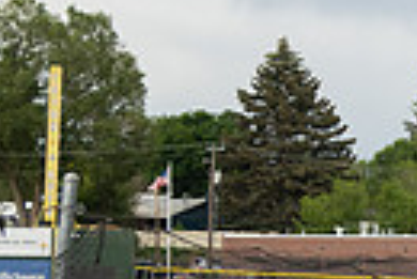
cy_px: 81
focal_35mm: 160
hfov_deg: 11.7
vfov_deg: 8.6
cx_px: 795
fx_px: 1855
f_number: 4
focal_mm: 30
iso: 400
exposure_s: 1/400
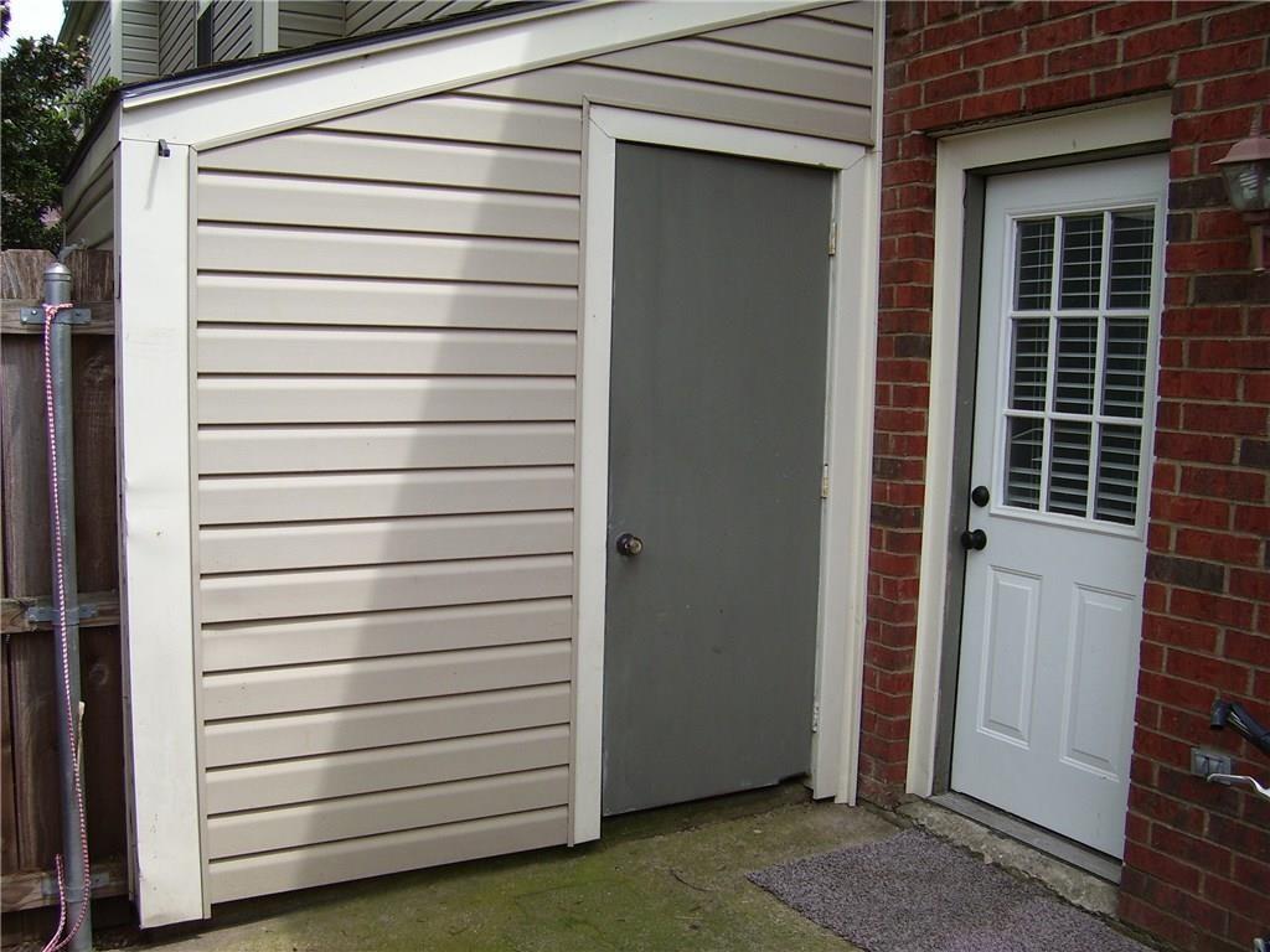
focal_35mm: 34
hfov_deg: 54.0
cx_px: 635
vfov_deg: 41.8
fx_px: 1247
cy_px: 476
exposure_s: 1/500
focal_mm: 5.6
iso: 80
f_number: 2.7
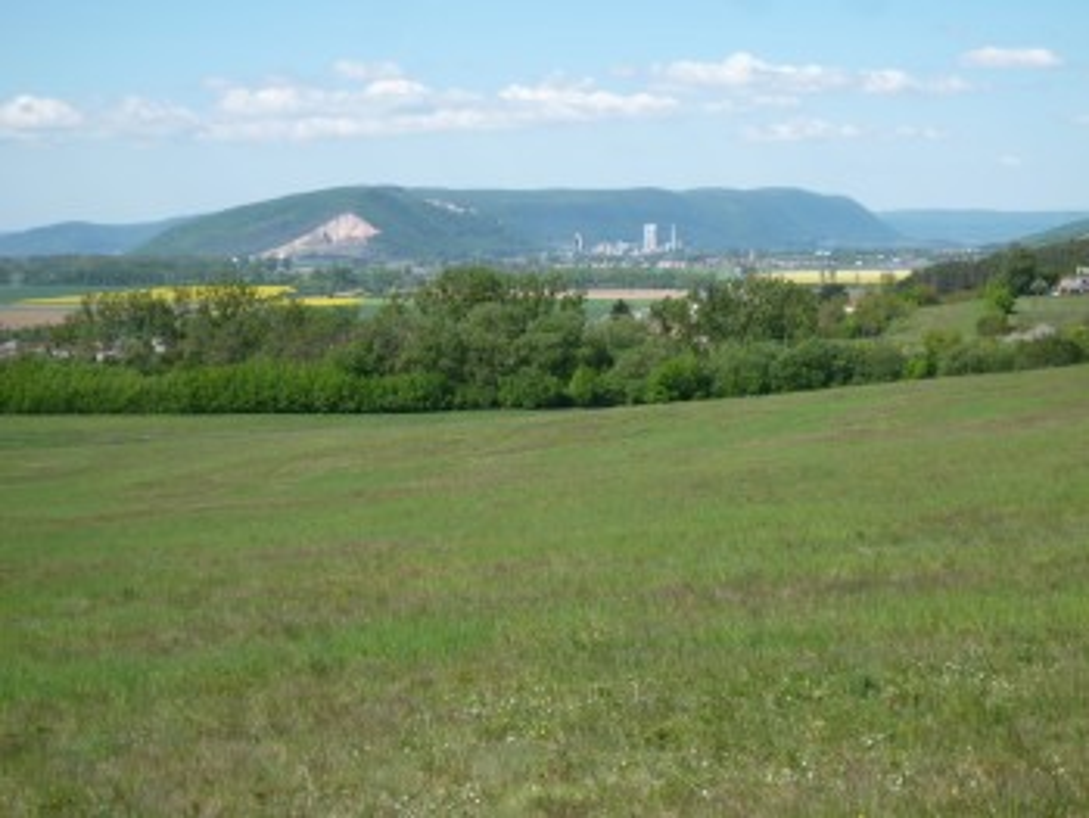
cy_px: 409
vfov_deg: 15.9
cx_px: 544
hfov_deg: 21.1
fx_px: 2928
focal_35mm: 93
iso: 100
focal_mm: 16.3
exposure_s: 1/400
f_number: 5.7
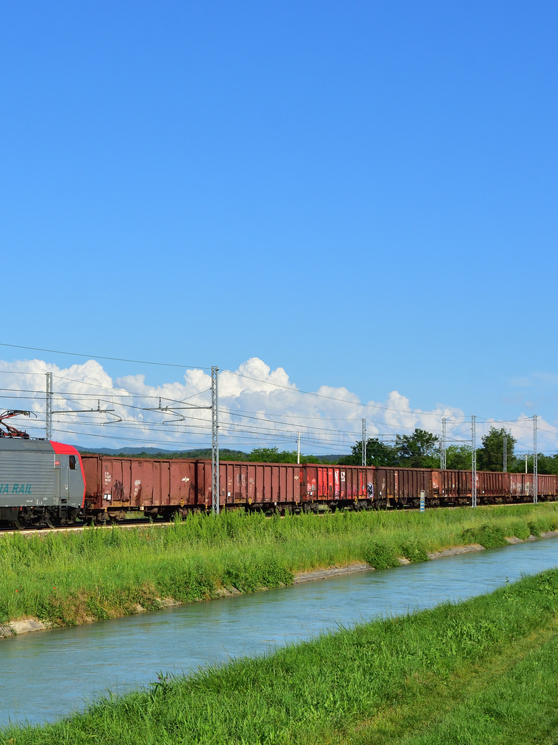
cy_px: 402
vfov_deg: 30.7
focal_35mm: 63
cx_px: 167
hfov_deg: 23.1
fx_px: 1354
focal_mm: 24
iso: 200
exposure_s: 1/800
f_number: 7.1
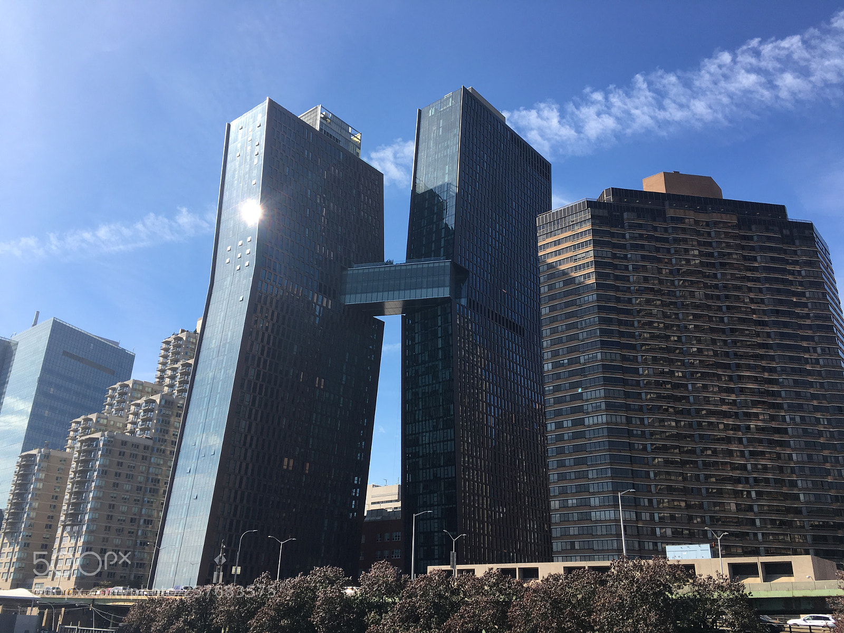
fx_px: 707
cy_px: 316
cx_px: 422
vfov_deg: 48.2
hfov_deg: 61.7
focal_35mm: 29
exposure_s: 1/999
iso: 25
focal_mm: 4.15
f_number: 2.2
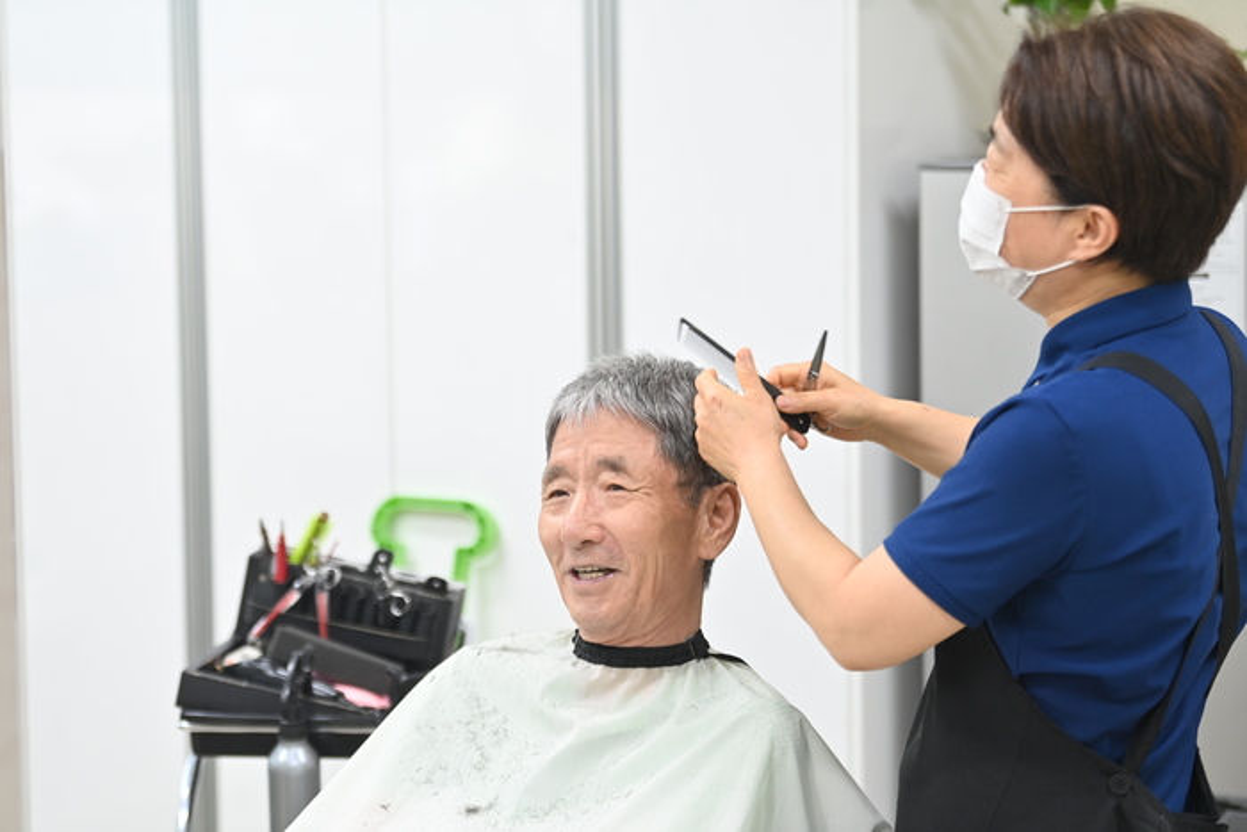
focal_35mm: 82
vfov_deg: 16.7
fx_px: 2841
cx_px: 624
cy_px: 416
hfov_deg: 24.8
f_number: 2.8
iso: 800
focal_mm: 82
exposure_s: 1/125
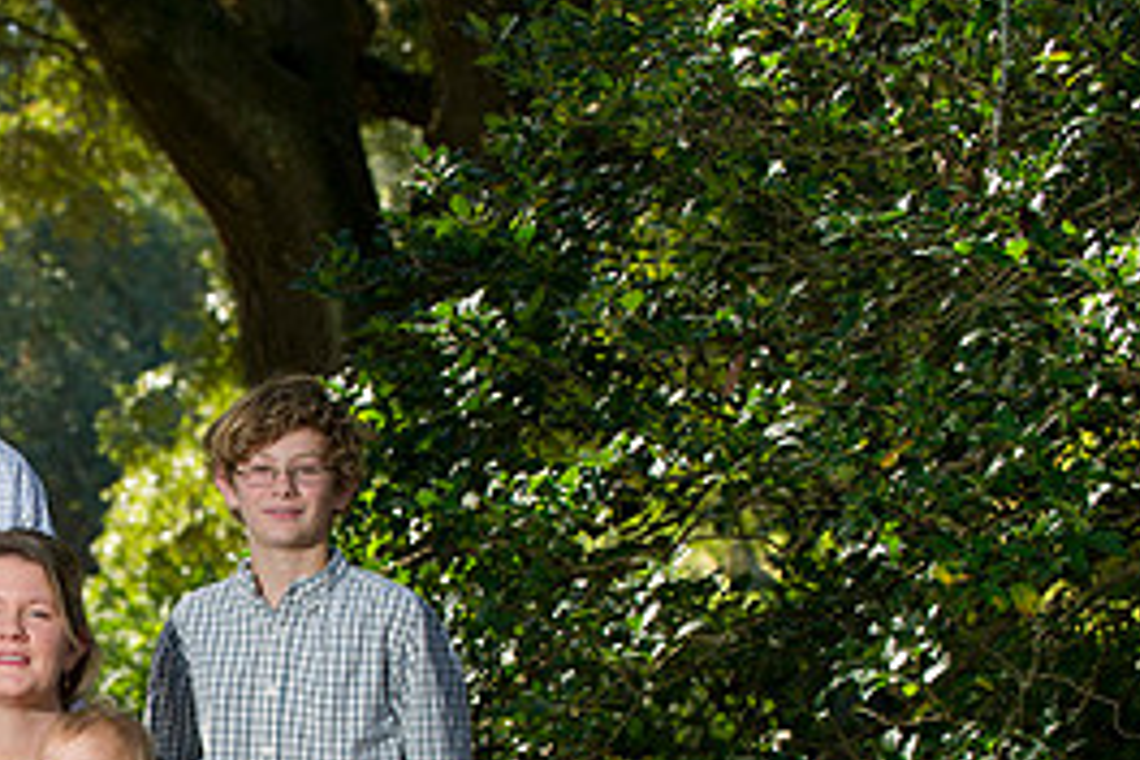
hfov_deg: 11.3
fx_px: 5700
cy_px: 795
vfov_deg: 7.6
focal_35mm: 180
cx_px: -30
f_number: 4.5
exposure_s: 1/200
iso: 320
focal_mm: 82
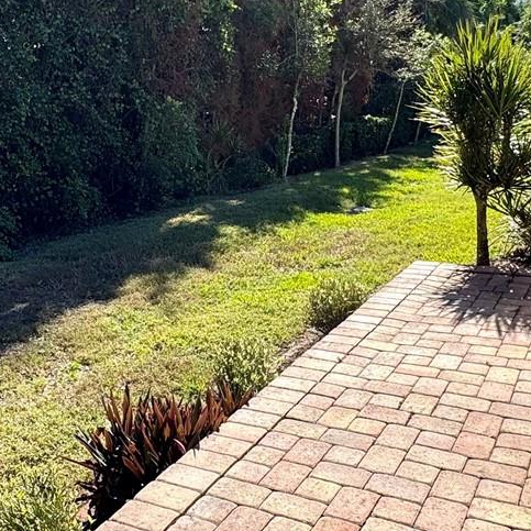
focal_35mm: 41
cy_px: 200
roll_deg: +3.0
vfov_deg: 40.6
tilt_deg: -6.6
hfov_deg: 40.5
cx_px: 185
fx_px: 712
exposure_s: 1/1078
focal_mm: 2.22
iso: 50
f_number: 2.2
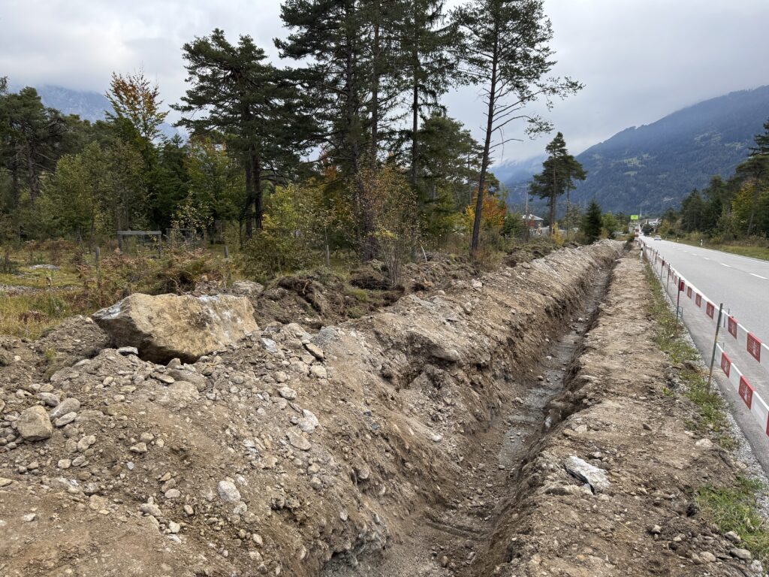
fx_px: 533
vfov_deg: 56.8
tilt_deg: -7.9
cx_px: 384
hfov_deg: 71.6
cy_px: 288
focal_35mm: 24
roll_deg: +0.3
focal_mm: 6.76
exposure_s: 1/876
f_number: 1.78
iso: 80
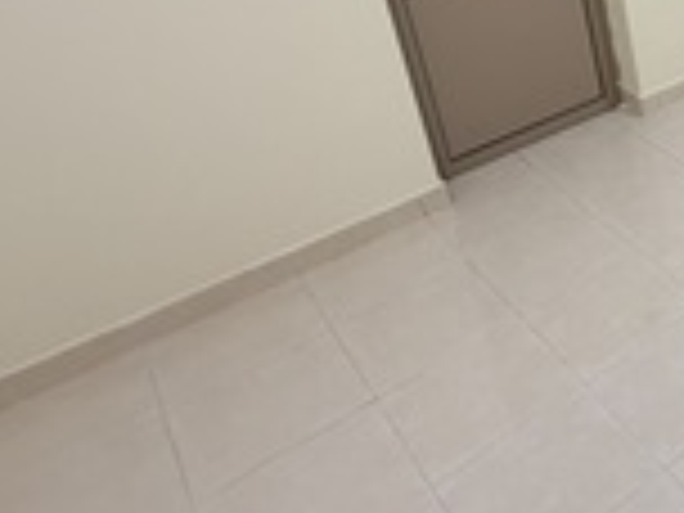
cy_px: -11
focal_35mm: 42
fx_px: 830
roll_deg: +3.9
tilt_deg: -20.7
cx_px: 911
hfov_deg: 32.4
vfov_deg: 31.5
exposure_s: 1/67
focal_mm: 2.22
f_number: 2.2
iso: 320
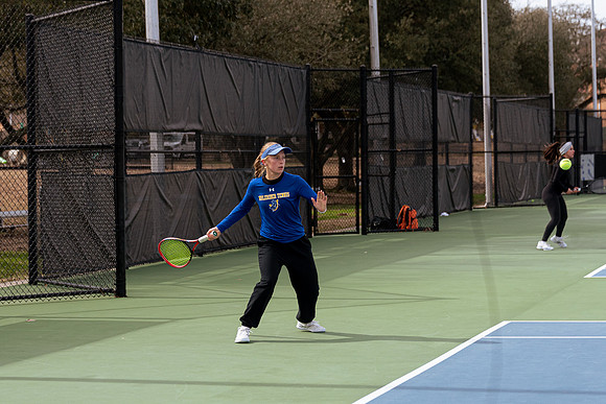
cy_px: 222
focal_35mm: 103
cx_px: 270
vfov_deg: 13.3
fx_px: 1736
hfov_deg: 19.8
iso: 640
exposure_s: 1/2500
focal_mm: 78
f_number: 5
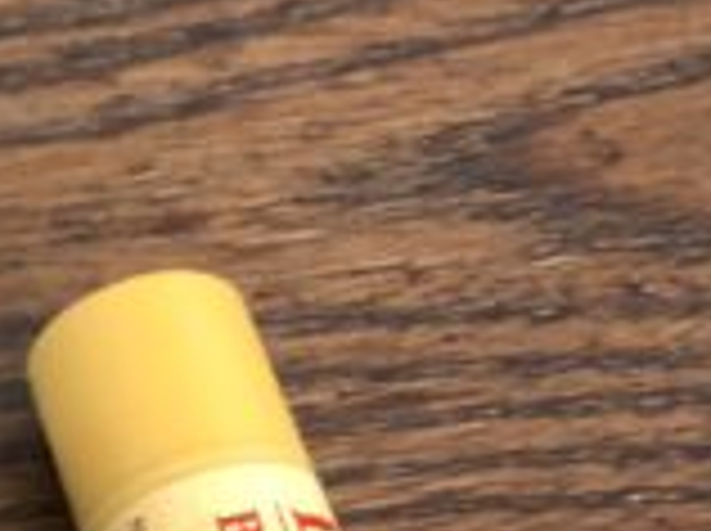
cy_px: 626
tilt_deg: -60.1
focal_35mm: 128
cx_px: -513
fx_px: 2625
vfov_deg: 11.3
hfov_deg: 13.9
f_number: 1.8
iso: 160
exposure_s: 1/4
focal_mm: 4
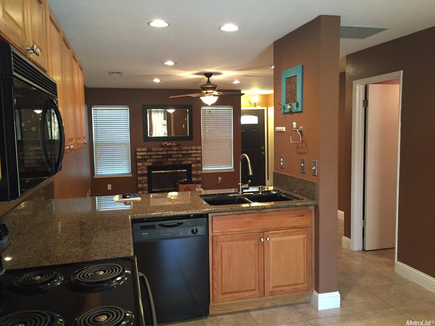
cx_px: 218
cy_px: 163
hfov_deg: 61.7
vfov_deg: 48.2
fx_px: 364
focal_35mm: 29
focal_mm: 4.15
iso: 250
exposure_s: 1/33
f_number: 2.2
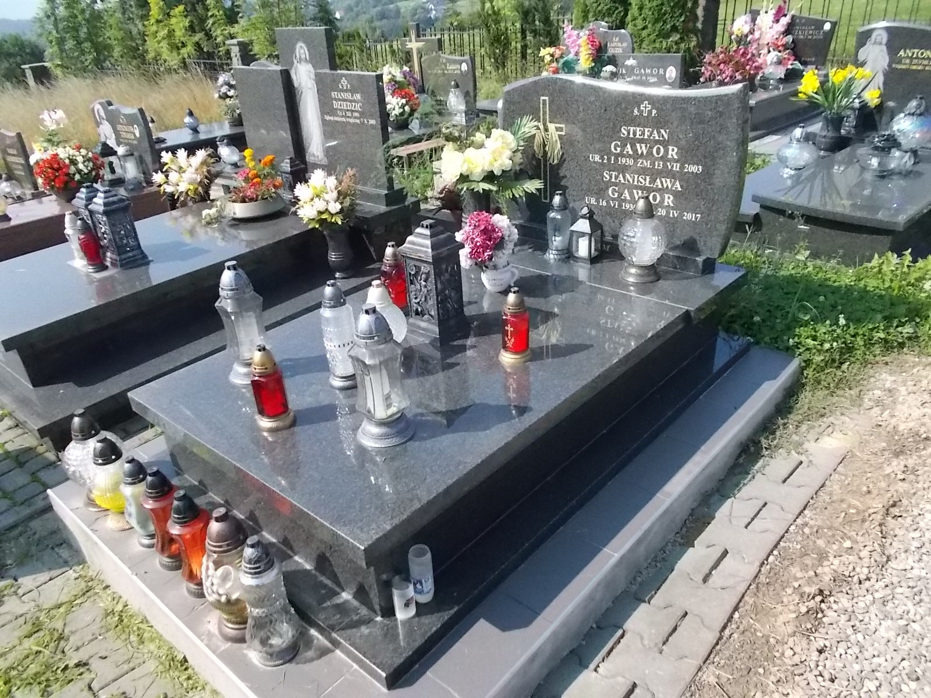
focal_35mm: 26
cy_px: 349
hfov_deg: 67.3
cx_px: 466
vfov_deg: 53.1
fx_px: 699
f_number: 8
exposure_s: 1/400
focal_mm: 4.6
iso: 400
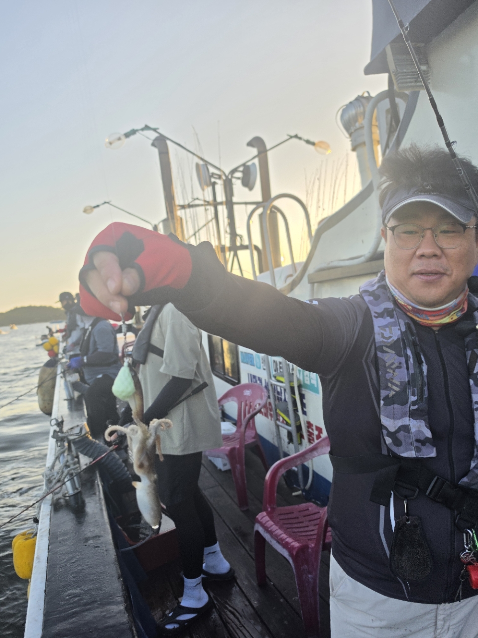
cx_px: 239
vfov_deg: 73.9
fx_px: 423
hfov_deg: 58.9
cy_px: 319
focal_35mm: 23
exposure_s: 1/2410
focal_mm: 6.5
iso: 64
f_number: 1.4
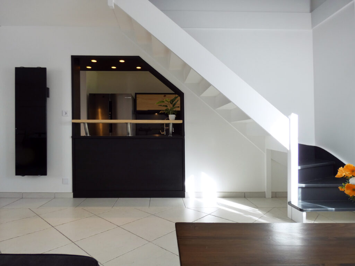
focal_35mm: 20
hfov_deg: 81.7
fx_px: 205
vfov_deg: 66.0
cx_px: 178
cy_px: 133
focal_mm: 3.6
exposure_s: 1/60
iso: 200
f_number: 2.8
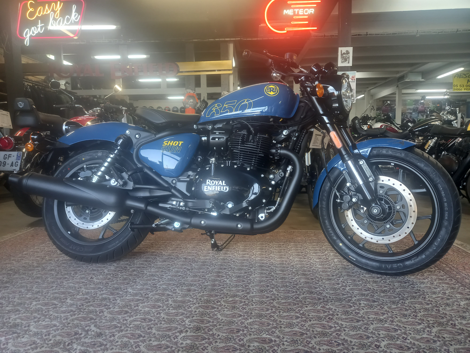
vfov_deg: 54.9
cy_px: 176
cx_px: 235
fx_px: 339
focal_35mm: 25
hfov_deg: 69.4
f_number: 2
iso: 160
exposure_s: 1/50
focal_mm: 4.6
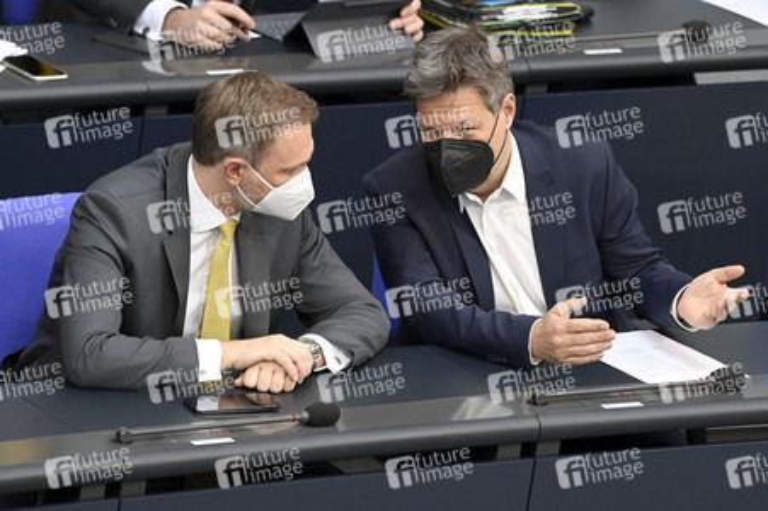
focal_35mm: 370
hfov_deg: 5.6
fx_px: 7887
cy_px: 256
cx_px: 384
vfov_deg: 3.7
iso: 8000
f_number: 5.6
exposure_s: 1/320
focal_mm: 370
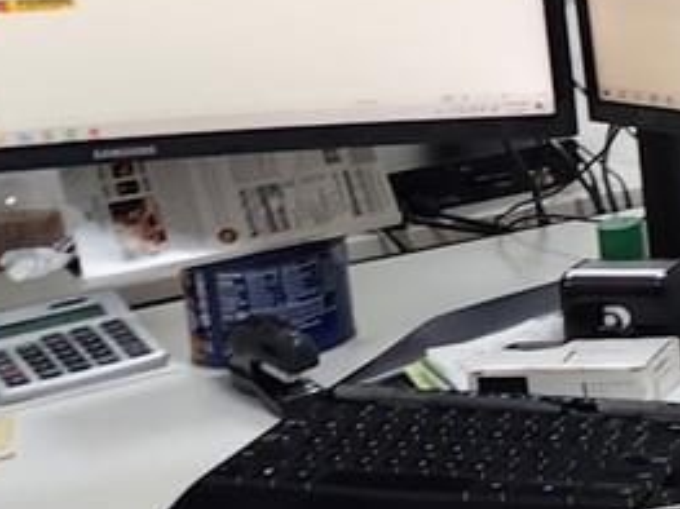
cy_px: -140
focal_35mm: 140
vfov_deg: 10.4
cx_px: 1867
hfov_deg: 10.8
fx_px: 2749
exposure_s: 1/120
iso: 100
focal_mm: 5.4
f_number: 1.8
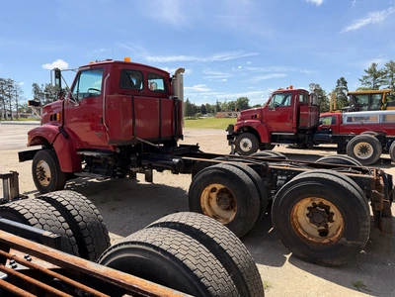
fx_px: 274
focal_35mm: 24
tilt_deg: -4.8
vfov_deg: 56.8
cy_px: 148
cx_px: 198
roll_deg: -0.1
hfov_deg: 71.6
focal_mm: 6.76
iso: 80
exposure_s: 1/3759
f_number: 1.78
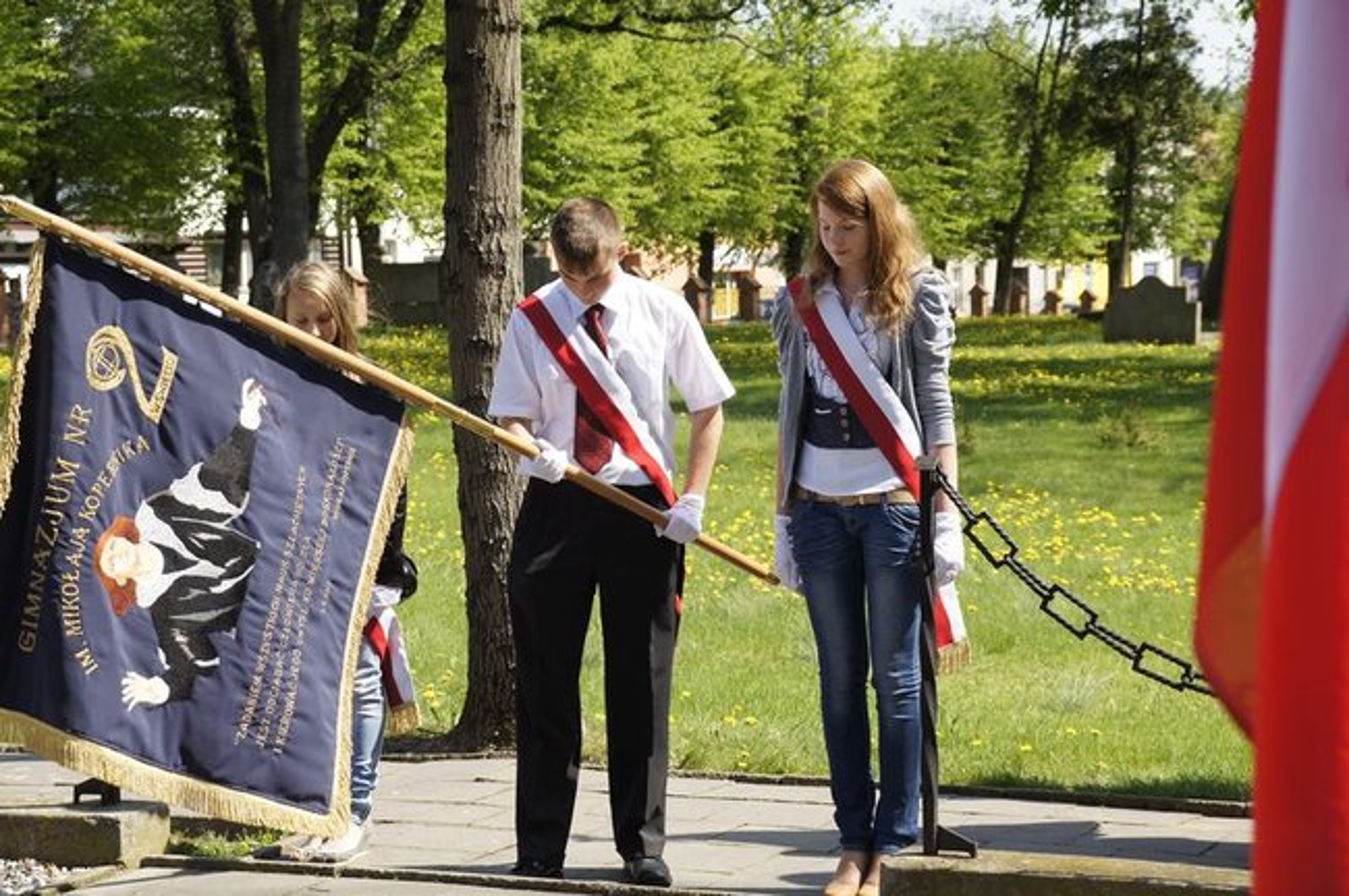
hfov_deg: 24.6
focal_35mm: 82
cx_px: 674
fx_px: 3088
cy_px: 448
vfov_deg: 16.5
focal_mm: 55
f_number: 5.6
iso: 100
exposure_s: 1/250
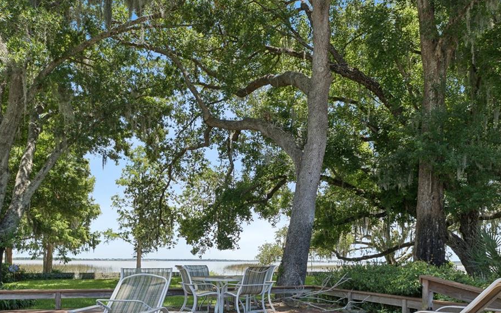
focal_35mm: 27
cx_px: 237
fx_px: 369
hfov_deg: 68.3
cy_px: 257
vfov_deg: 43.5
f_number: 5.6
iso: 100
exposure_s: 1/125
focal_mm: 10
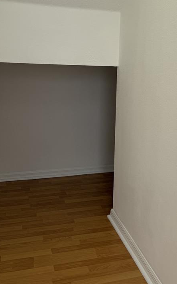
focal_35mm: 43
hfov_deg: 29.4
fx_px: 332
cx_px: 132
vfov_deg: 45.7
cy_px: 104
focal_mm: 6.76
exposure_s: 1/148
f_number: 1.78
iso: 64
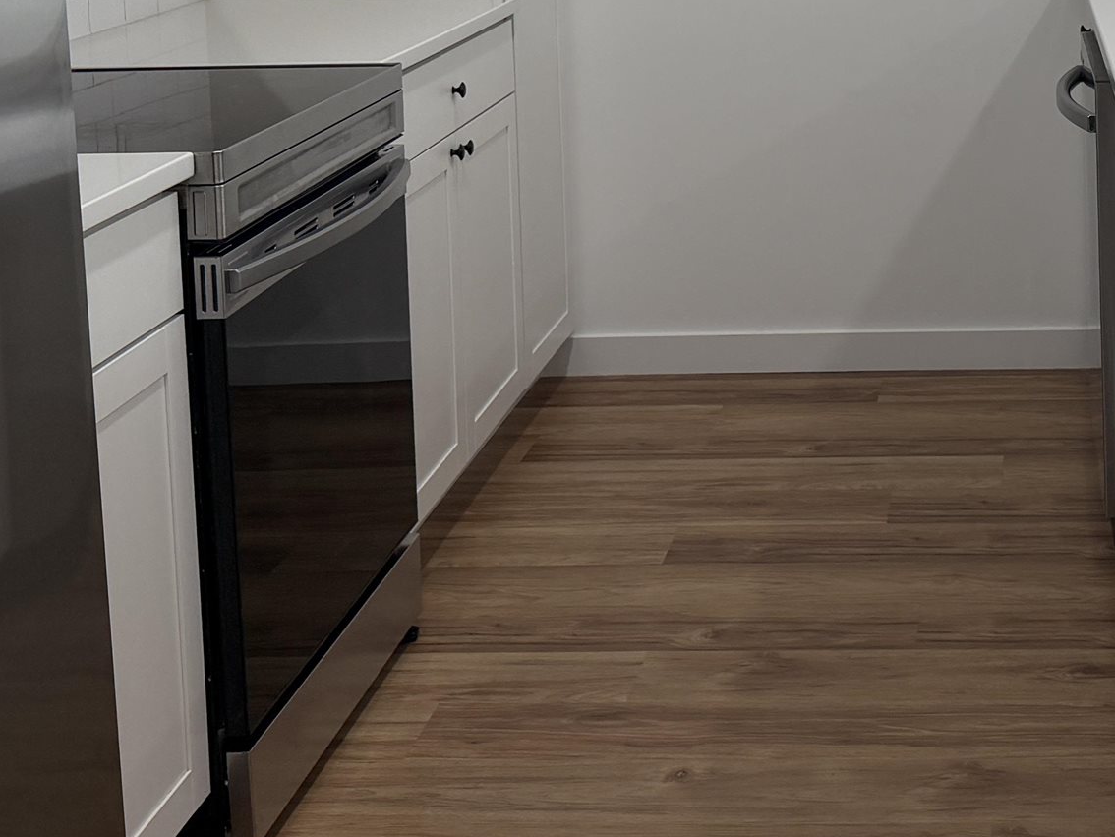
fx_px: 2094
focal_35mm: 65
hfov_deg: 28.9
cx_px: 959
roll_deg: +0.8
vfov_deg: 21.7
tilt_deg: -6.0
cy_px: -21
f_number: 1.78
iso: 125
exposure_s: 1/173
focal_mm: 6.76
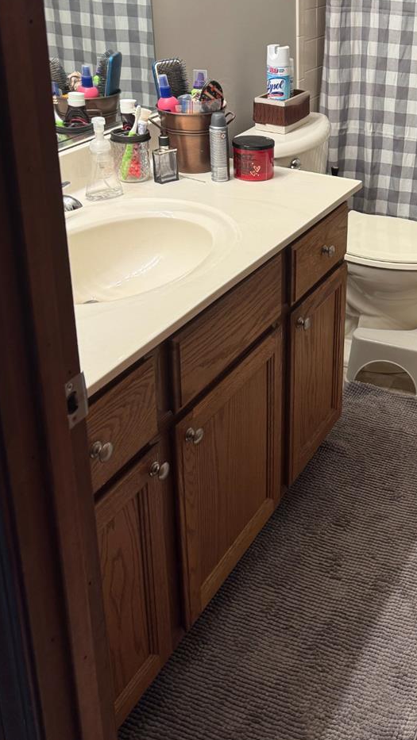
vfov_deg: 47.1
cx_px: 429
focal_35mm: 42
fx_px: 825
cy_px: 216
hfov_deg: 26.6
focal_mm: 6.76
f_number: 1.78
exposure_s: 1/60
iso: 125
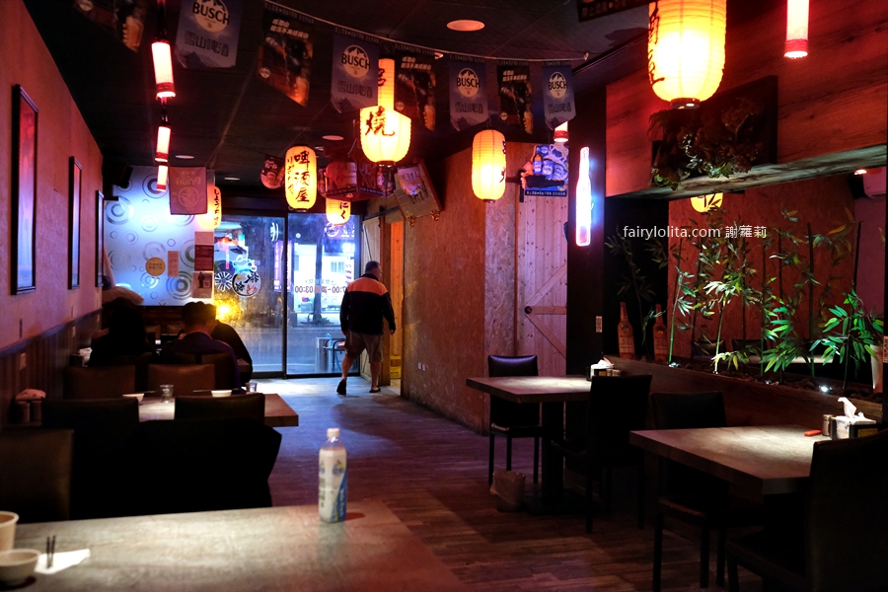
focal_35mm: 35
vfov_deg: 37.9
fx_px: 863
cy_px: 296
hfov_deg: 54.4
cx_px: 444
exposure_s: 1/200
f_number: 2.8
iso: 10000
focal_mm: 23
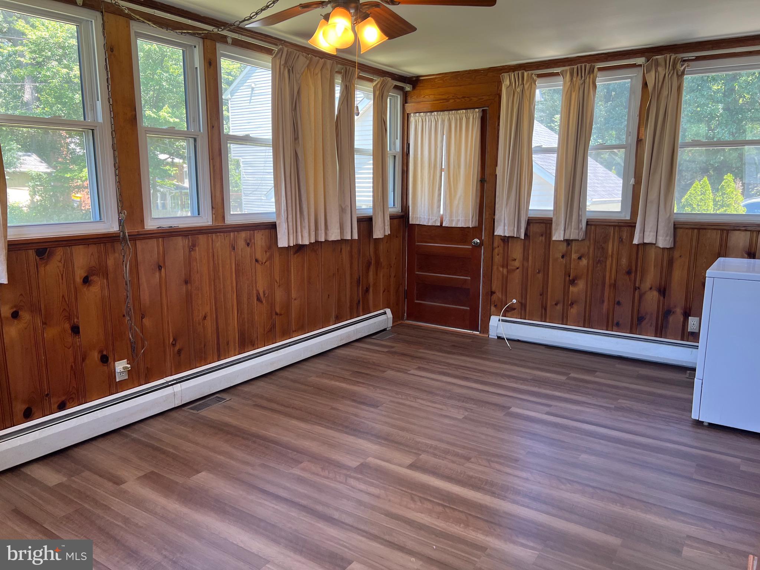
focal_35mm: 26
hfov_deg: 67.3
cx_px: 380
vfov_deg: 53.1
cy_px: 285
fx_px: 571
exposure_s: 1/121
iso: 80
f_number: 1.5
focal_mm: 5.7
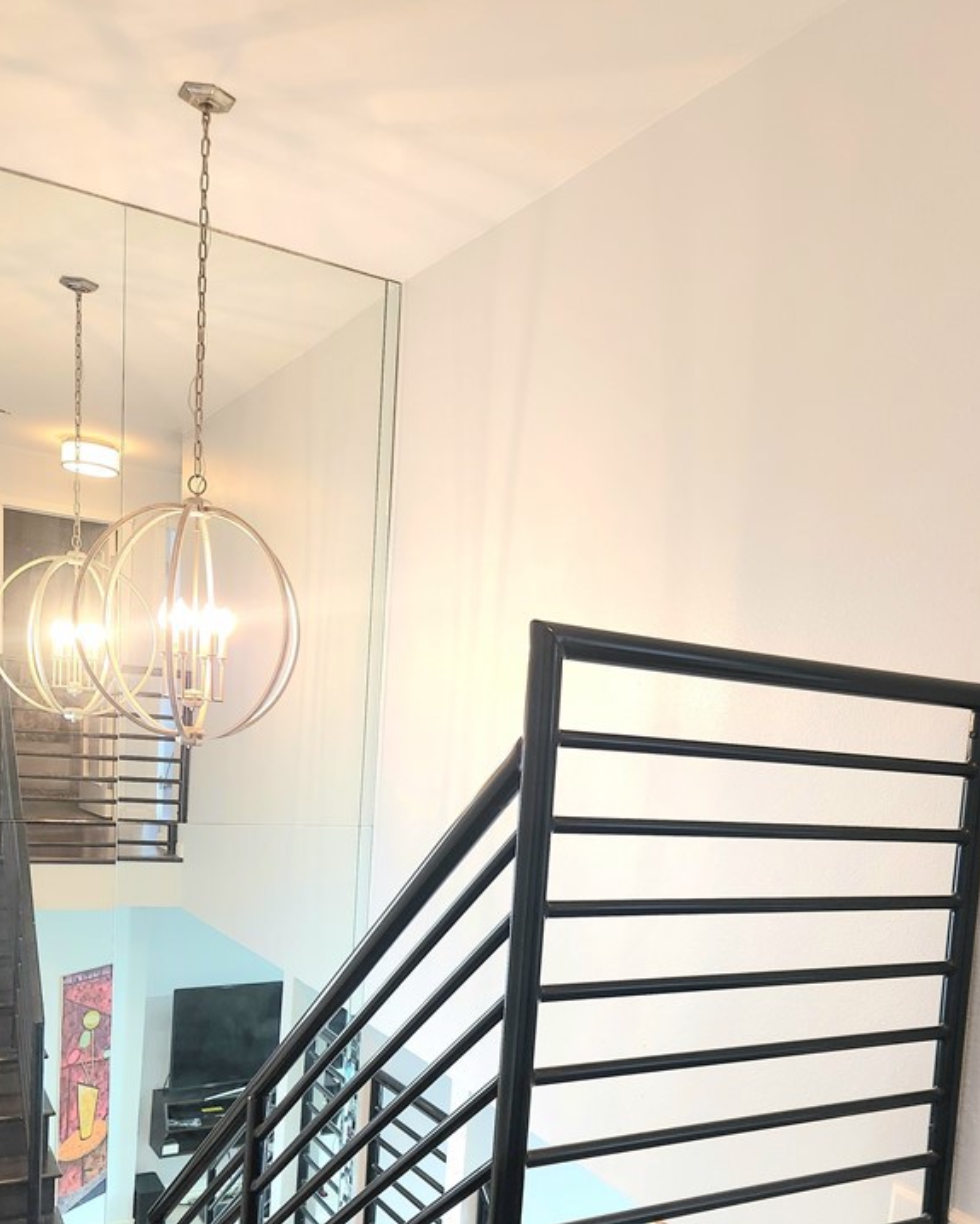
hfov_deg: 45.7
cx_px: 564
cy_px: 842
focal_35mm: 32
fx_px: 1159
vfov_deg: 54.2
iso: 320
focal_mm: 5.4
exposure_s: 1/120
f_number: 1.8
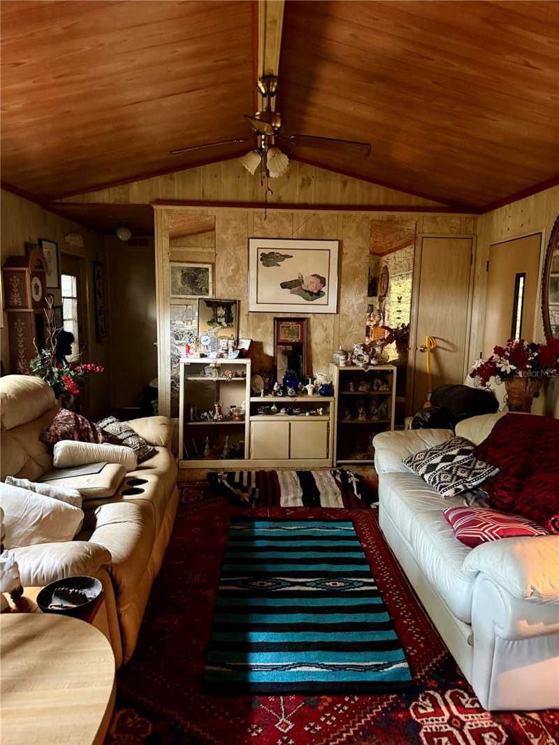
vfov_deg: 71.6
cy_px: 372
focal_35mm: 24
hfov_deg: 56.8
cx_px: 280
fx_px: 517
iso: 1250
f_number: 1.78
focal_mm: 6.76
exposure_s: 1/30
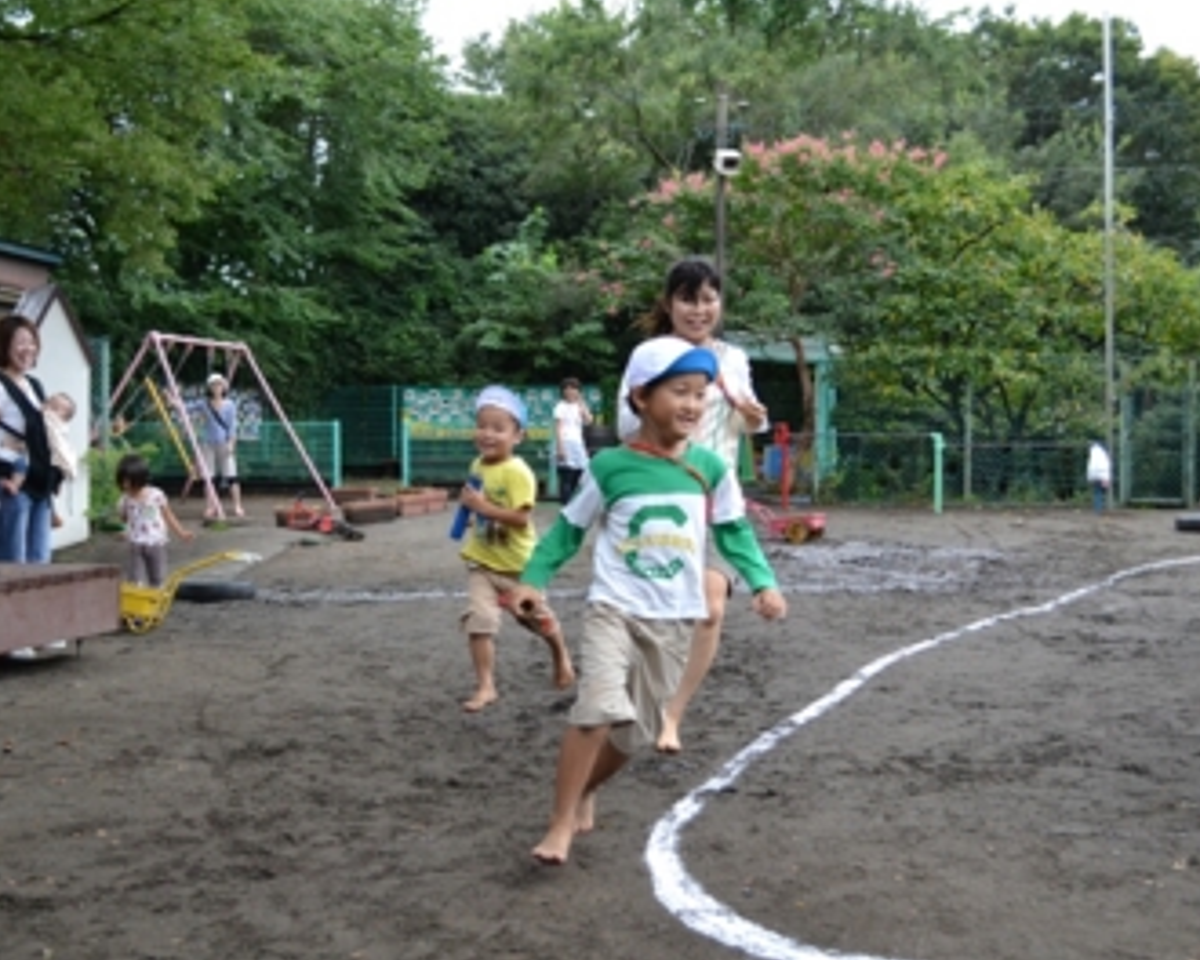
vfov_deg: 36.5
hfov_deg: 44.8
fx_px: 1456
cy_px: 478
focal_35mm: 41
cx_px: 564
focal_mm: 24
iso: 1800
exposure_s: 1/500
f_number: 4
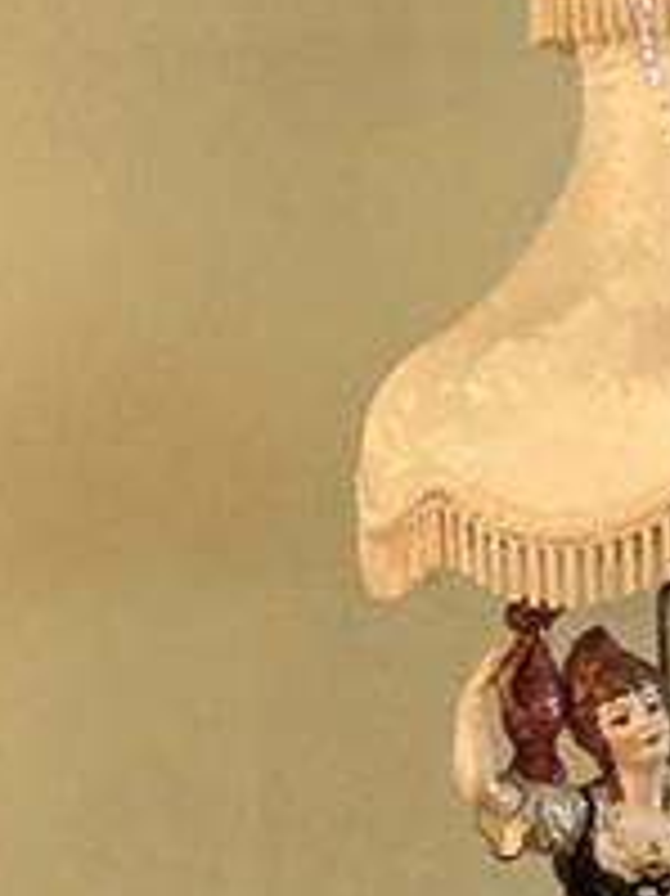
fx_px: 4366
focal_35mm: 169
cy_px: 914
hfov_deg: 8.1
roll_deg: -0.2
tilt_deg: -6.3
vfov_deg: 11.6
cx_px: 1641
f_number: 1.8
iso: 250
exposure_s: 1/40
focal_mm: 3.99
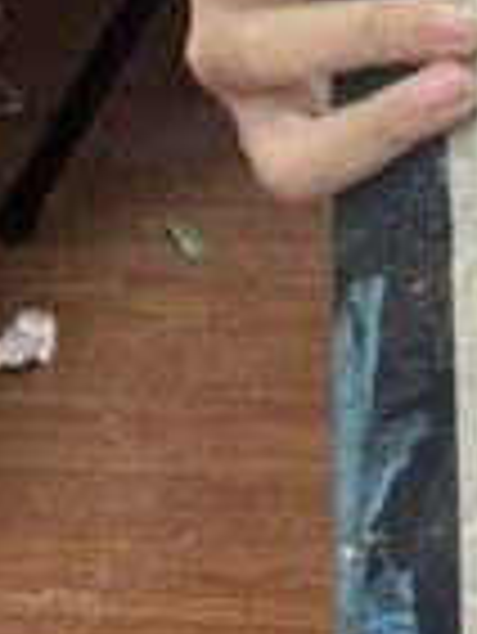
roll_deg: -0.9
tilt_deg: -16.4
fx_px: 3247
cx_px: 1098
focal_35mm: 177
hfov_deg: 7.9
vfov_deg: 10.4
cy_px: -544
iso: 40
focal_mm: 5.1
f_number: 1.6
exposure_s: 1/100
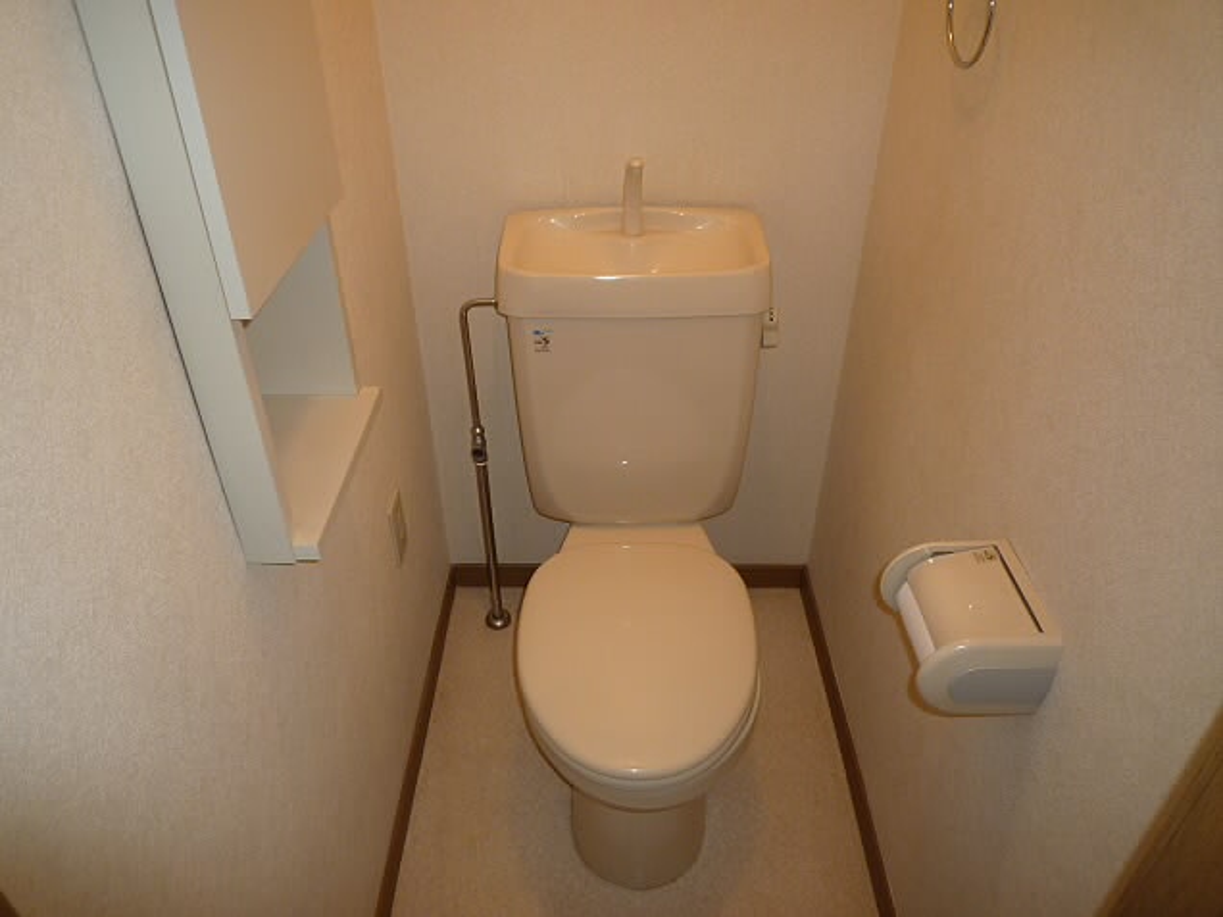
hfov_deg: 69.4
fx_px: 883
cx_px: 612
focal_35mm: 25
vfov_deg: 54.9
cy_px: 458
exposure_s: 1/30
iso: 100
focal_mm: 4.4
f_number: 2.8
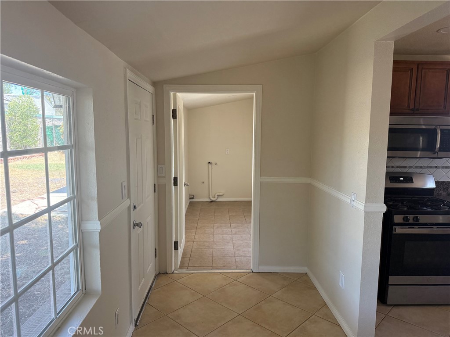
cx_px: 225
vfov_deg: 56.8
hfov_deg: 71.6
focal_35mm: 24
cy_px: 168
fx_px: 312
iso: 200
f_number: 1.78
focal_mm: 6.76
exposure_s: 1/75
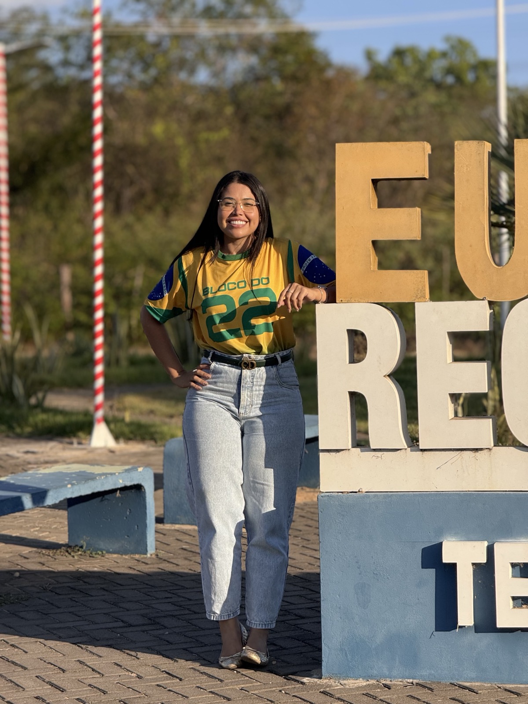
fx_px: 2440
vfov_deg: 16.4
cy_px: 352
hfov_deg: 12.3
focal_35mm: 120
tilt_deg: +0.3
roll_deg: +0.2
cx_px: 264
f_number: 2.8
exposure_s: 1/1342
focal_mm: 15.66
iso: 50
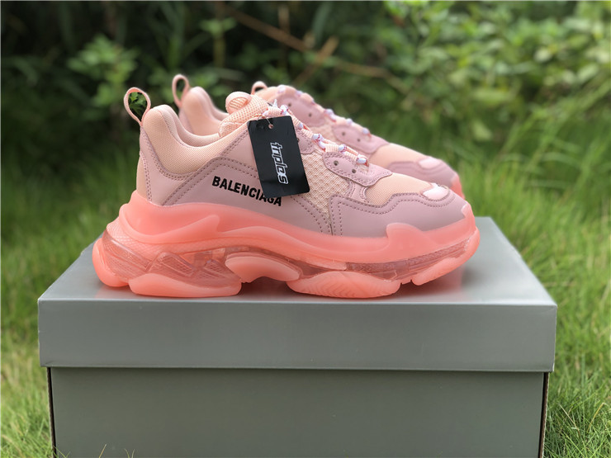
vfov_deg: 28.0
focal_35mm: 52
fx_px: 918
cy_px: 229
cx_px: 306
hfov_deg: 36.8
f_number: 2.4
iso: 16
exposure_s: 1/326
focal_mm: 6
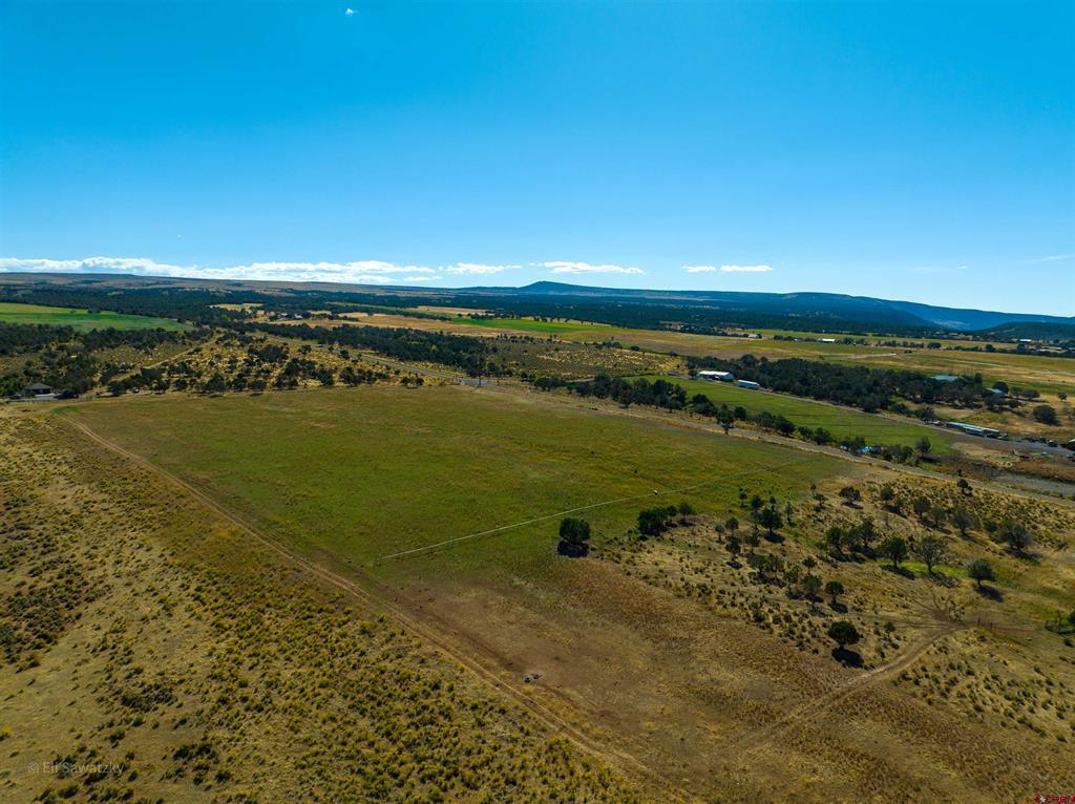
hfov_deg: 71.6
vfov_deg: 56.7
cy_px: 402
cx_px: 538
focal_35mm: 24
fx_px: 745
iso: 150
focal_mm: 12.29
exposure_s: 1/160
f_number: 2.8
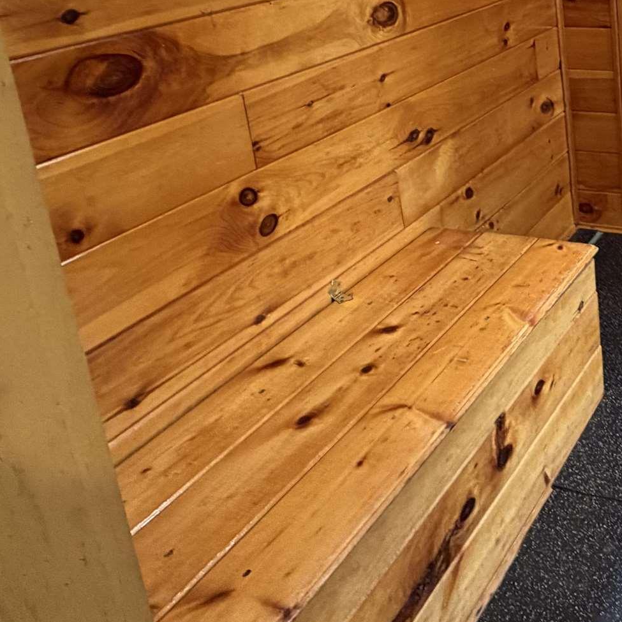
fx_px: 793
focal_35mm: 39
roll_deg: +2.3
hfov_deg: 35.4
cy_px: 49
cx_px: 714
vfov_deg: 39.4
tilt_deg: -14.2
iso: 320
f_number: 2.2
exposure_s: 1/60
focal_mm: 2.22
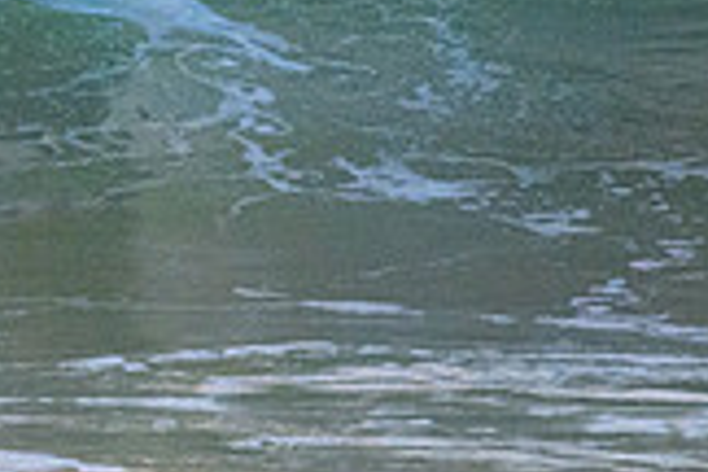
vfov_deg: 0.5
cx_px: -44
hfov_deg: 0.8
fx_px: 52880
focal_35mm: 2689
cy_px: -168
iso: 2000
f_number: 5.6
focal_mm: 500
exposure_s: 1/1600
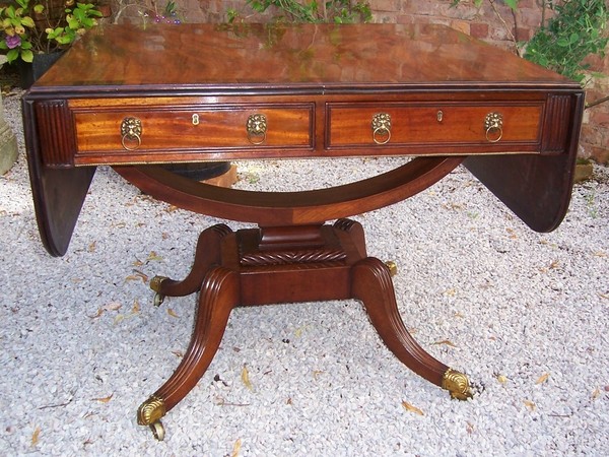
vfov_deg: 39.7
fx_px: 633
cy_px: 228
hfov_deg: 51.4
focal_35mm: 36
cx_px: 304
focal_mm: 6
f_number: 3
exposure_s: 1/180
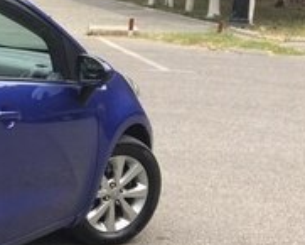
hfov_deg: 16.3
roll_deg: -2.5
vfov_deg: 15.0
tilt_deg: -11.4
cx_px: -207
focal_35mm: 103
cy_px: 148
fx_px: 930
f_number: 2.2
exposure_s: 1/466
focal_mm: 4.15
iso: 25
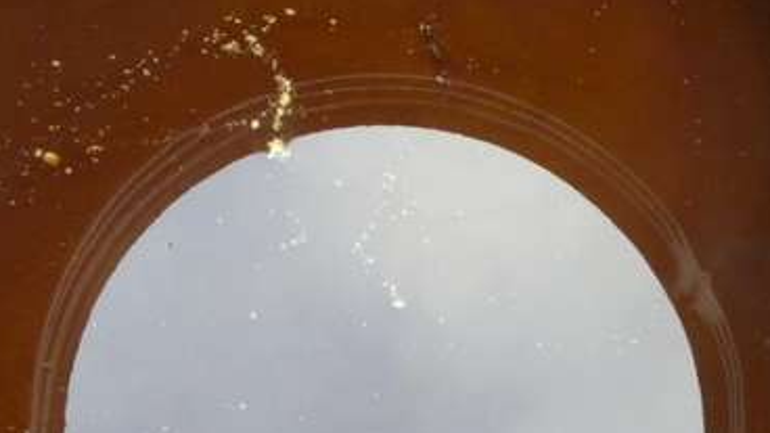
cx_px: 345
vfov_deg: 14.2
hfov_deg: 25.0
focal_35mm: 85
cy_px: 206
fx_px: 1735
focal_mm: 7.3
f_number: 3.2
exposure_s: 1/35.3
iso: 400
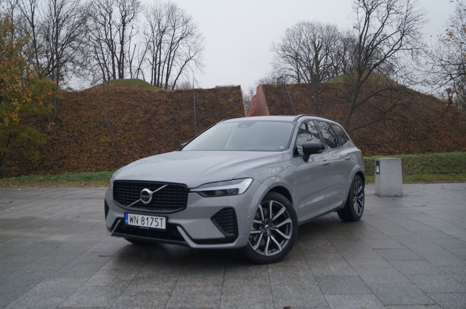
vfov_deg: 36.8
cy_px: 154
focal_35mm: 36
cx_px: 233
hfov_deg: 53.2
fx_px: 465
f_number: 4
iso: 250
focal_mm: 24
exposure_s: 1/60
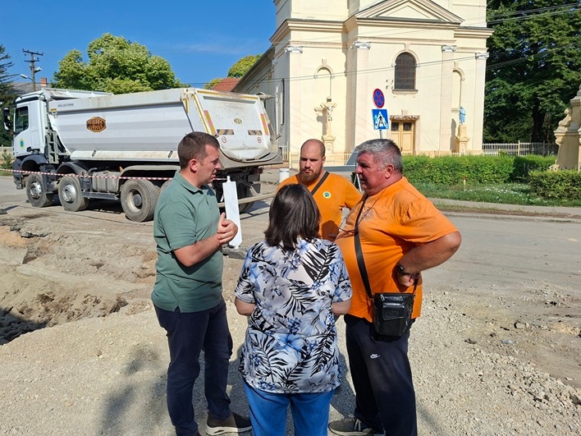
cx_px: 274
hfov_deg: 67.3
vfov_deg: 52.9
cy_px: 193
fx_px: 436
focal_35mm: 26
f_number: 1.8
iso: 50
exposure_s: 1/3165
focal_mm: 5.54
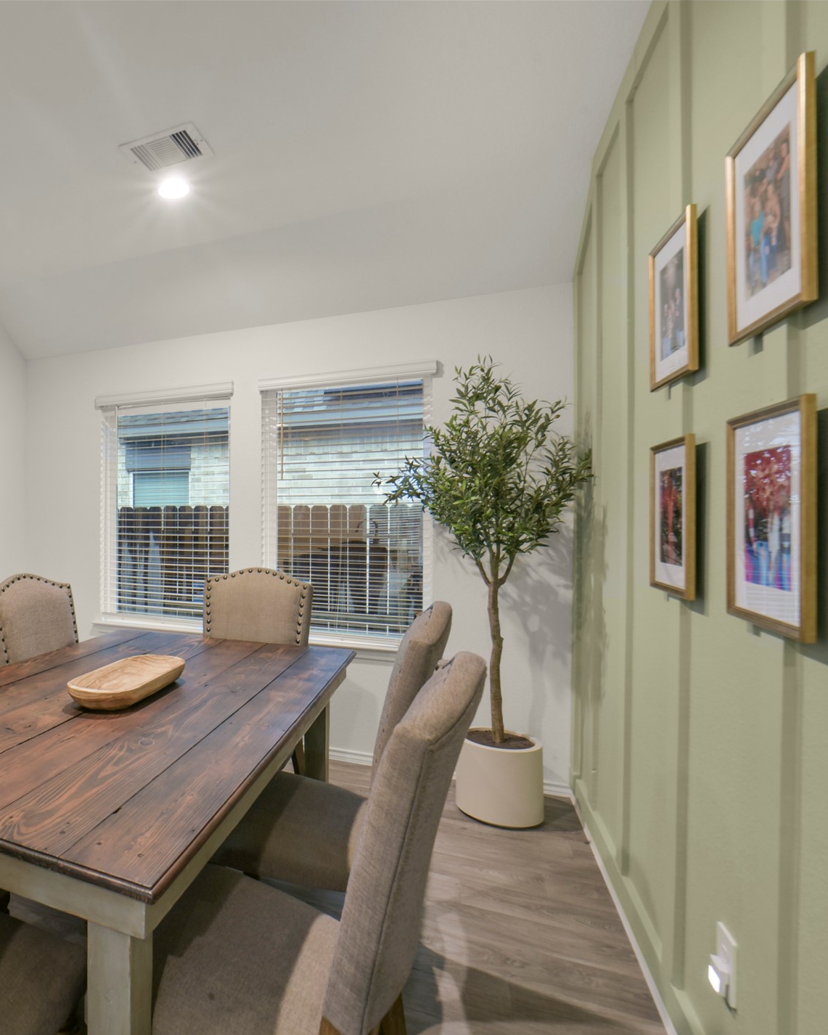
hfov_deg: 59.4
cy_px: 525
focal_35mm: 20
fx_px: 613
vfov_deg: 80.4
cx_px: 104
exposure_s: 1/4
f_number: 11
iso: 500
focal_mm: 14
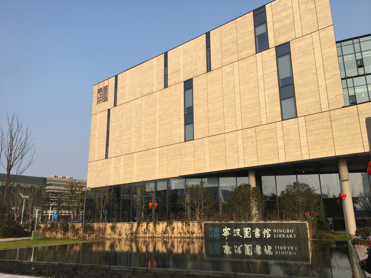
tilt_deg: +14.5
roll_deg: +0.6
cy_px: 139
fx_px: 311
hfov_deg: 61.7
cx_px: 186
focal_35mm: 29
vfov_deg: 48.2
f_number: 2.2
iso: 25
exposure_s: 1/962
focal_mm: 4.15
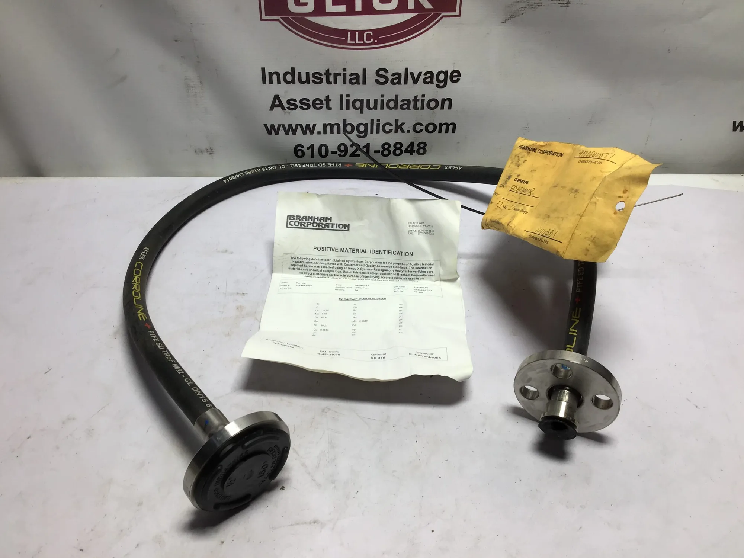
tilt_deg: -39.1
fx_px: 666
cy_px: 279
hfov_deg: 58.4
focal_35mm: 31
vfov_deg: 45.4
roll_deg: -3.1
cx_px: 372
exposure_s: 1/162
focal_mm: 3.3
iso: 25
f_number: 2.4
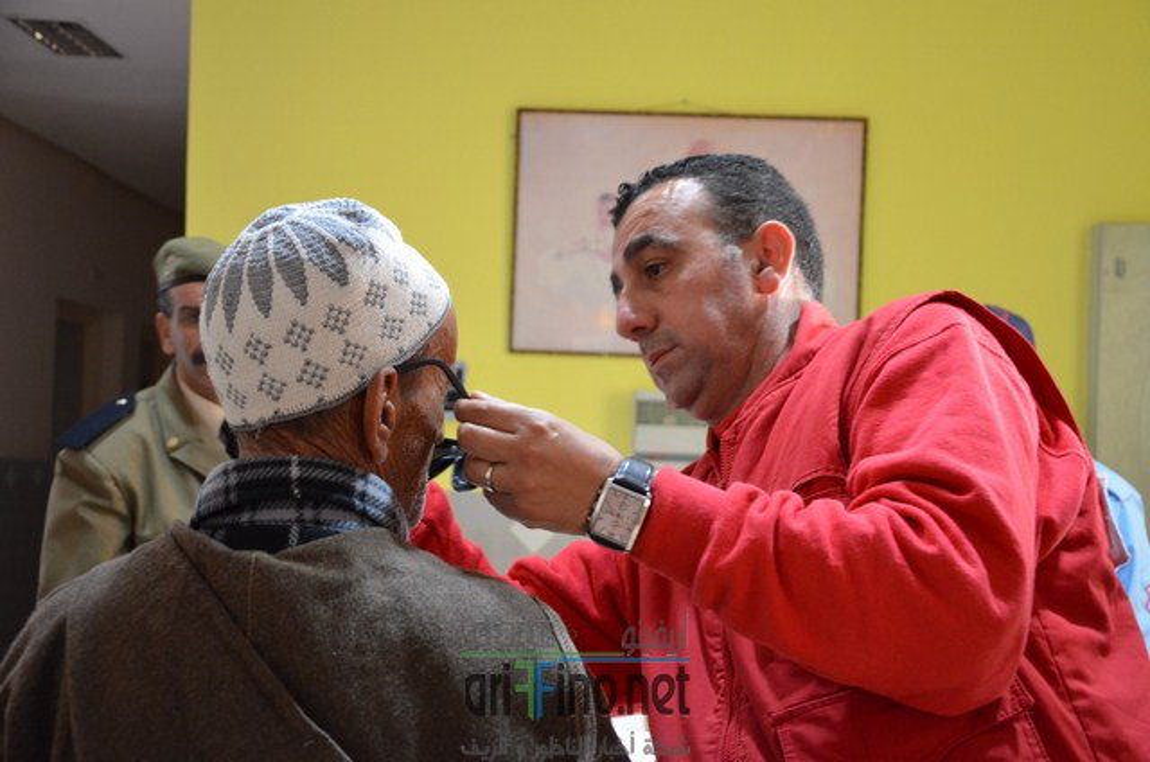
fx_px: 1674
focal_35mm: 52
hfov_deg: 37.9
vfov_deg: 25.6
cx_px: 575
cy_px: 381
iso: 1600
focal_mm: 35
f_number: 4.5
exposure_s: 1/20
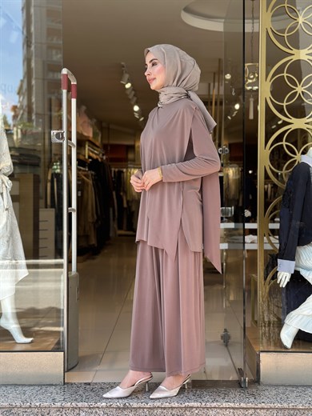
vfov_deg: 39.7
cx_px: 156
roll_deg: -1.1
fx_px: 577
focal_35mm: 48
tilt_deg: -0.8
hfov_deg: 30.3
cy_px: 208
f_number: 1.78
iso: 80
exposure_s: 1/475
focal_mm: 6.86
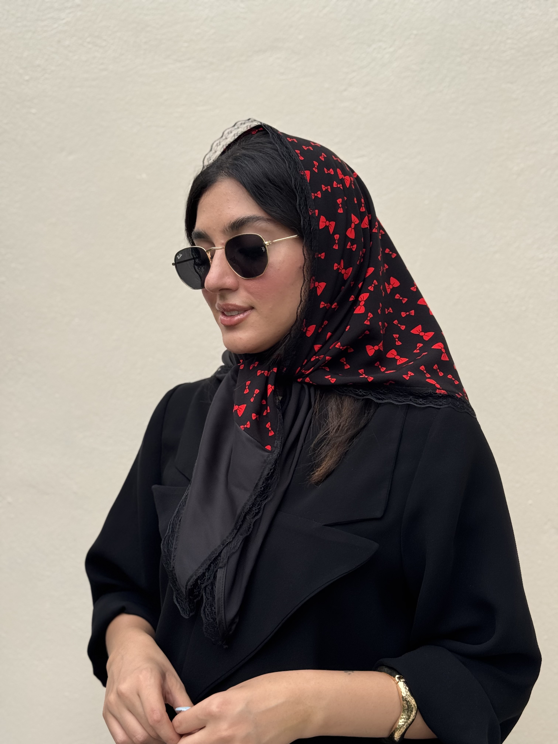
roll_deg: -0.3
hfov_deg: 30.3
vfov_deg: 39.7
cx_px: 279
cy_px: 372
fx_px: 1032
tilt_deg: -5.4
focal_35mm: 48
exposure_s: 1/980
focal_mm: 6.76
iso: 64
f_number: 1.78
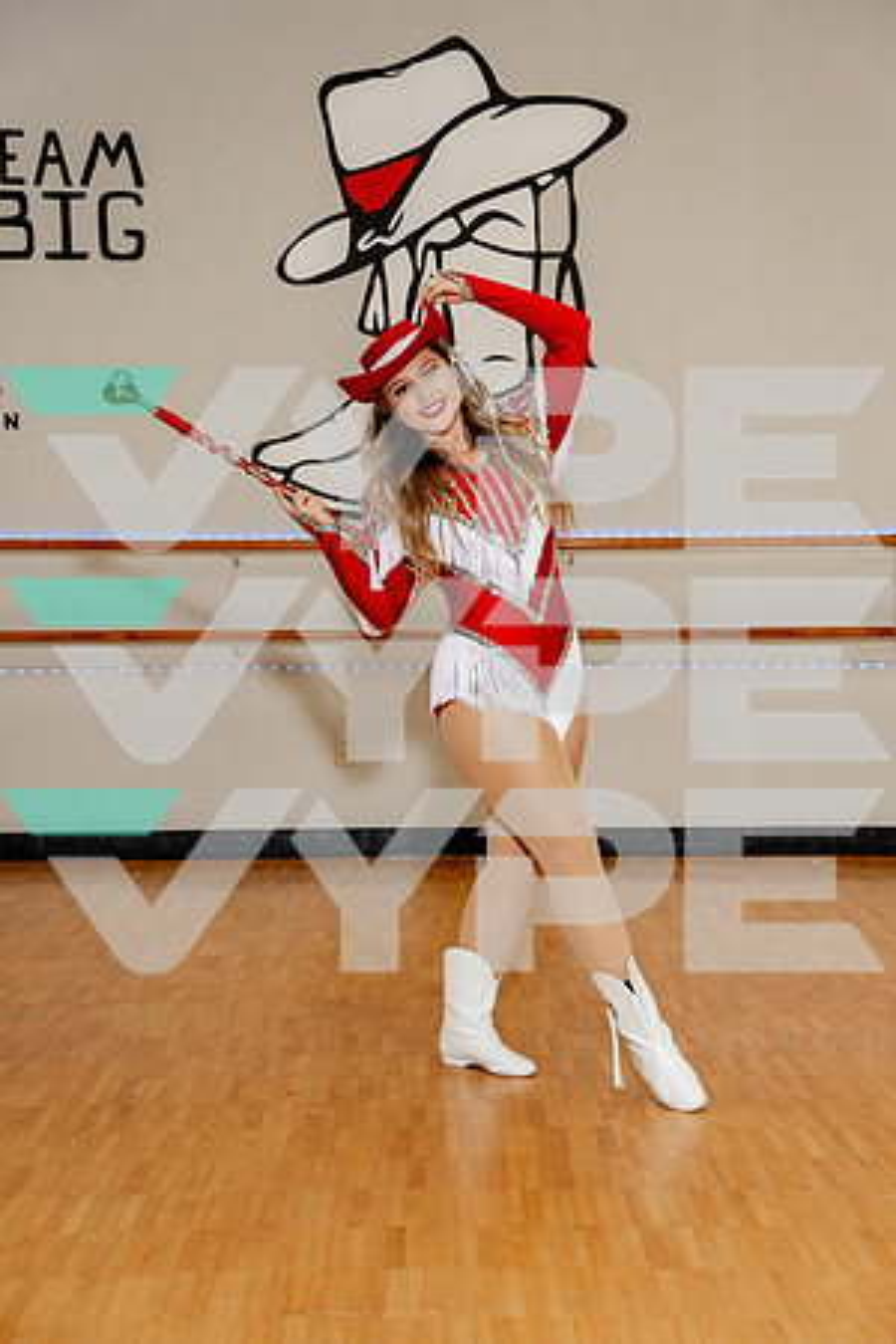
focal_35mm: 65
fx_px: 2426
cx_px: 448
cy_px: 672
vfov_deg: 31.0
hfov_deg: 20.9
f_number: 5.6
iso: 2000
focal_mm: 65
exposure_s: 1/250
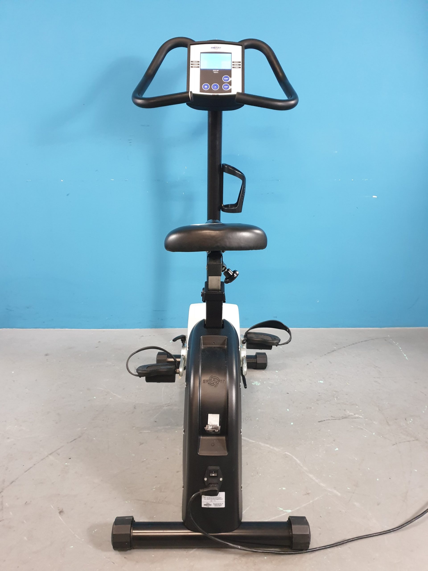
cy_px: 286
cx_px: 214
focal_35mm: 26
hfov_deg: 53.1
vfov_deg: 67.3
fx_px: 429
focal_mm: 4.3
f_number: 1.5
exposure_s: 1/50
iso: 400
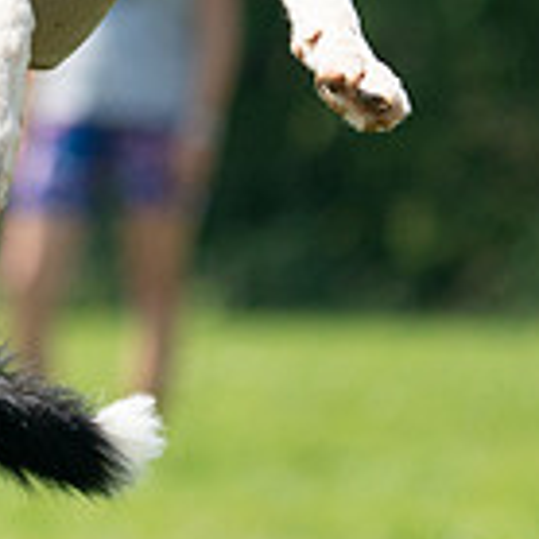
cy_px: -153
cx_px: -47
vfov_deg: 2.5
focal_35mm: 709
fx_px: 12490
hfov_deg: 2.5
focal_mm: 200
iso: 1600
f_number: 5.6
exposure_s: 1/4000
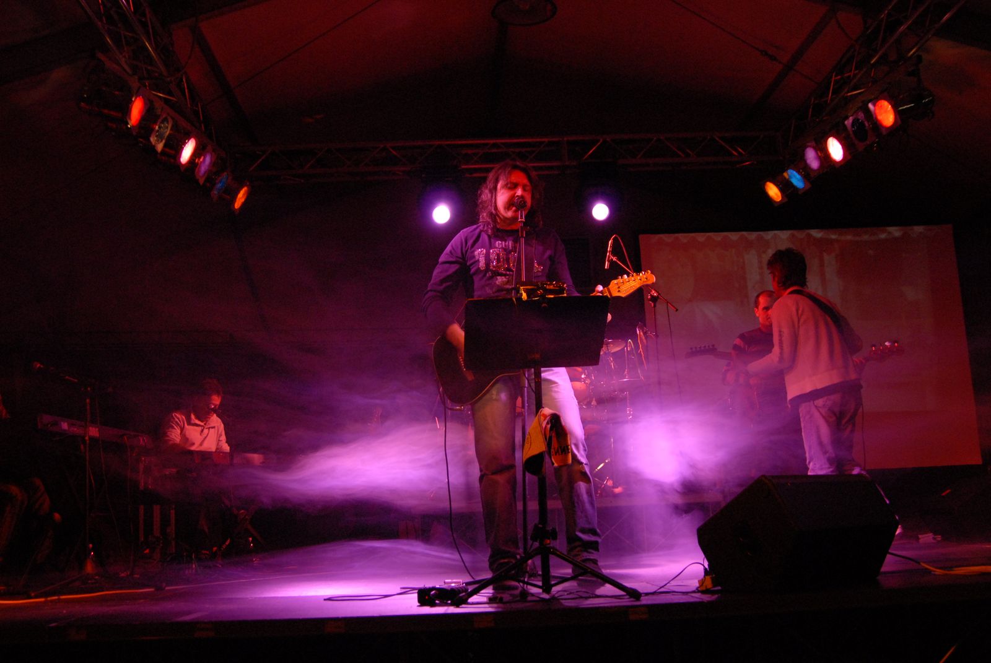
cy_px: 332
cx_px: 496
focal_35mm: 36
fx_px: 992
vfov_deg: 37.0
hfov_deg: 53.1
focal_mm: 24
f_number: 4.5
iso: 800
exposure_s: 1/80
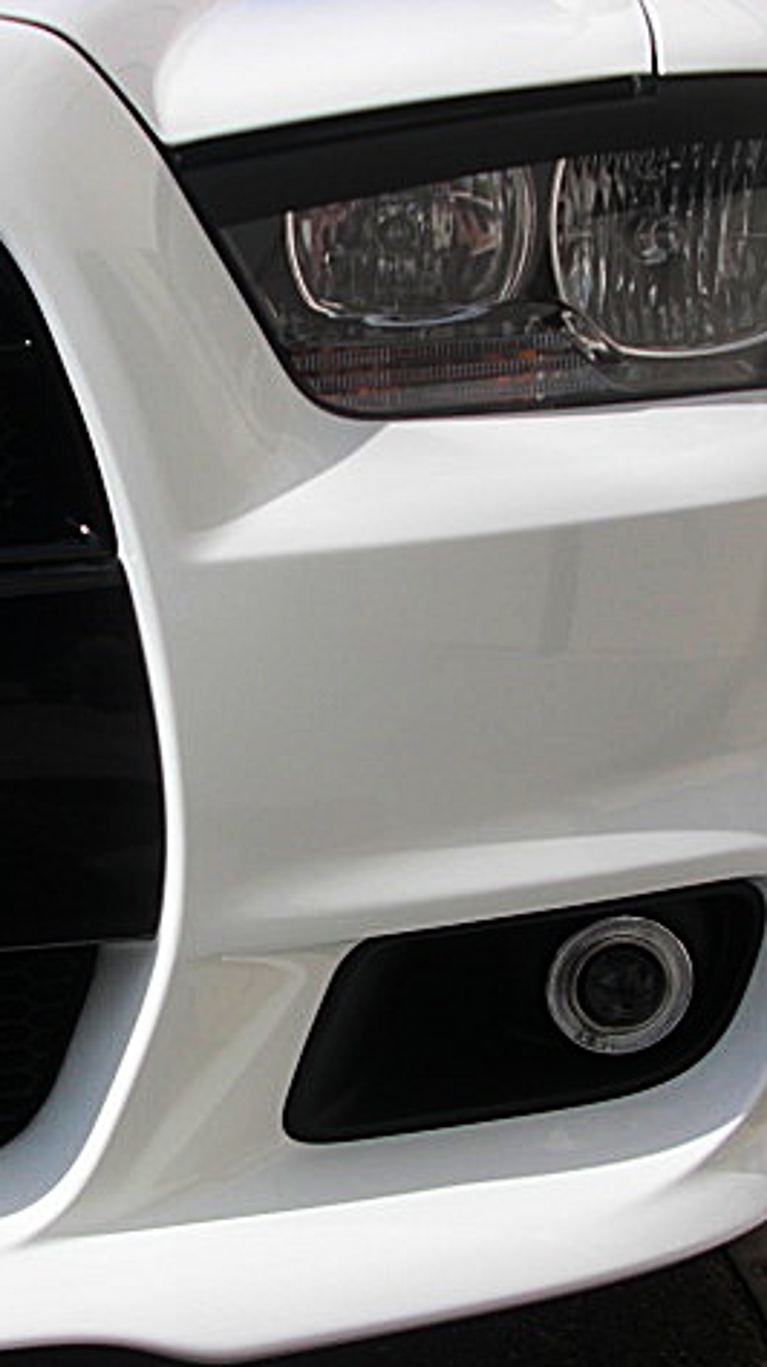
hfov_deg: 22.3
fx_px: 1920
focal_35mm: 53
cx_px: 176
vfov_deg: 39.2
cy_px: 686
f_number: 7.9
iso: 50
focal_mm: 6.3
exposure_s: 1/250
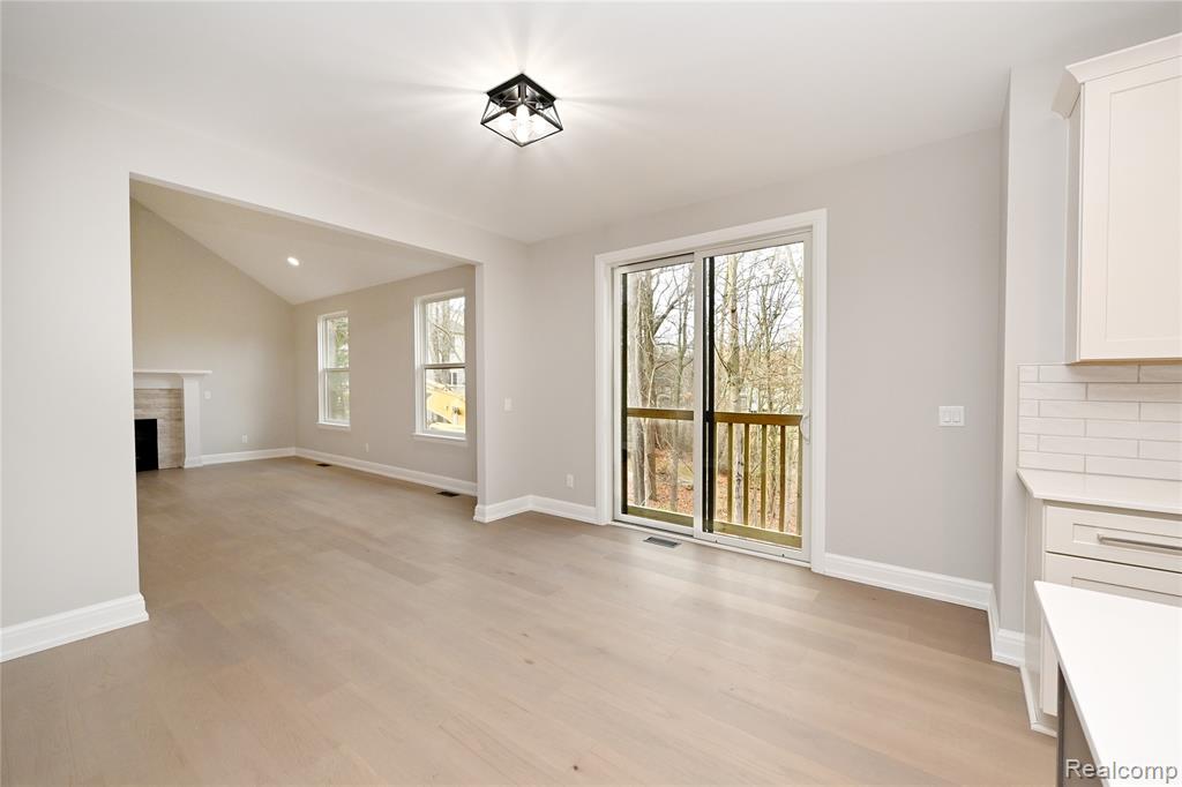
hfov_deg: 104.3
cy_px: 394
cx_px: 591
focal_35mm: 14
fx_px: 459
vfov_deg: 81.2
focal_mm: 14
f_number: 10
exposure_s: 1/60
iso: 720
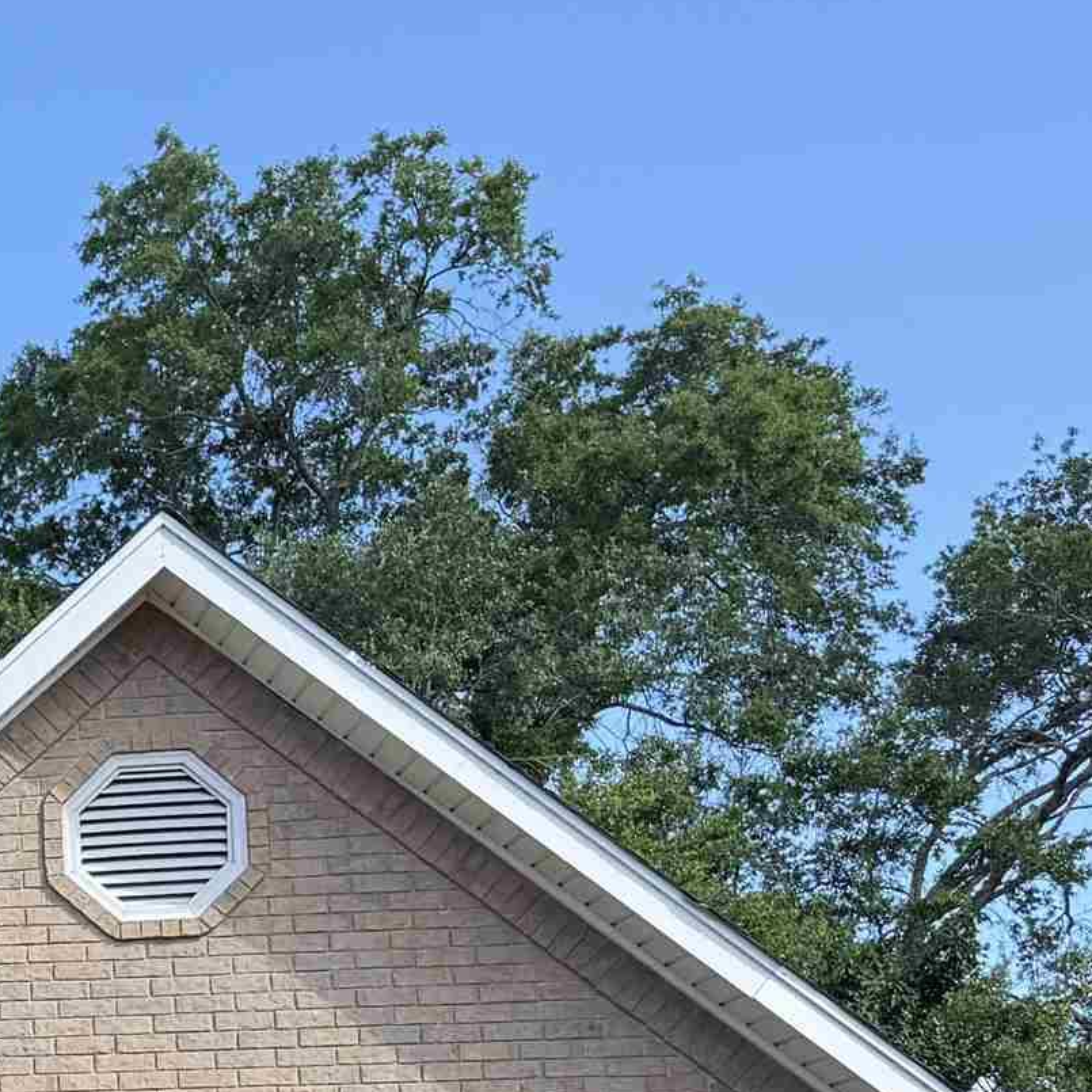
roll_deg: +0.6
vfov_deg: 20.5
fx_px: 2891
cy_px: 1175
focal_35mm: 81
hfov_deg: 17.4
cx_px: -876
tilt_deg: +8.6
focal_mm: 6.76
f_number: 1.78
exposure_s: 1/1271
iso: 80
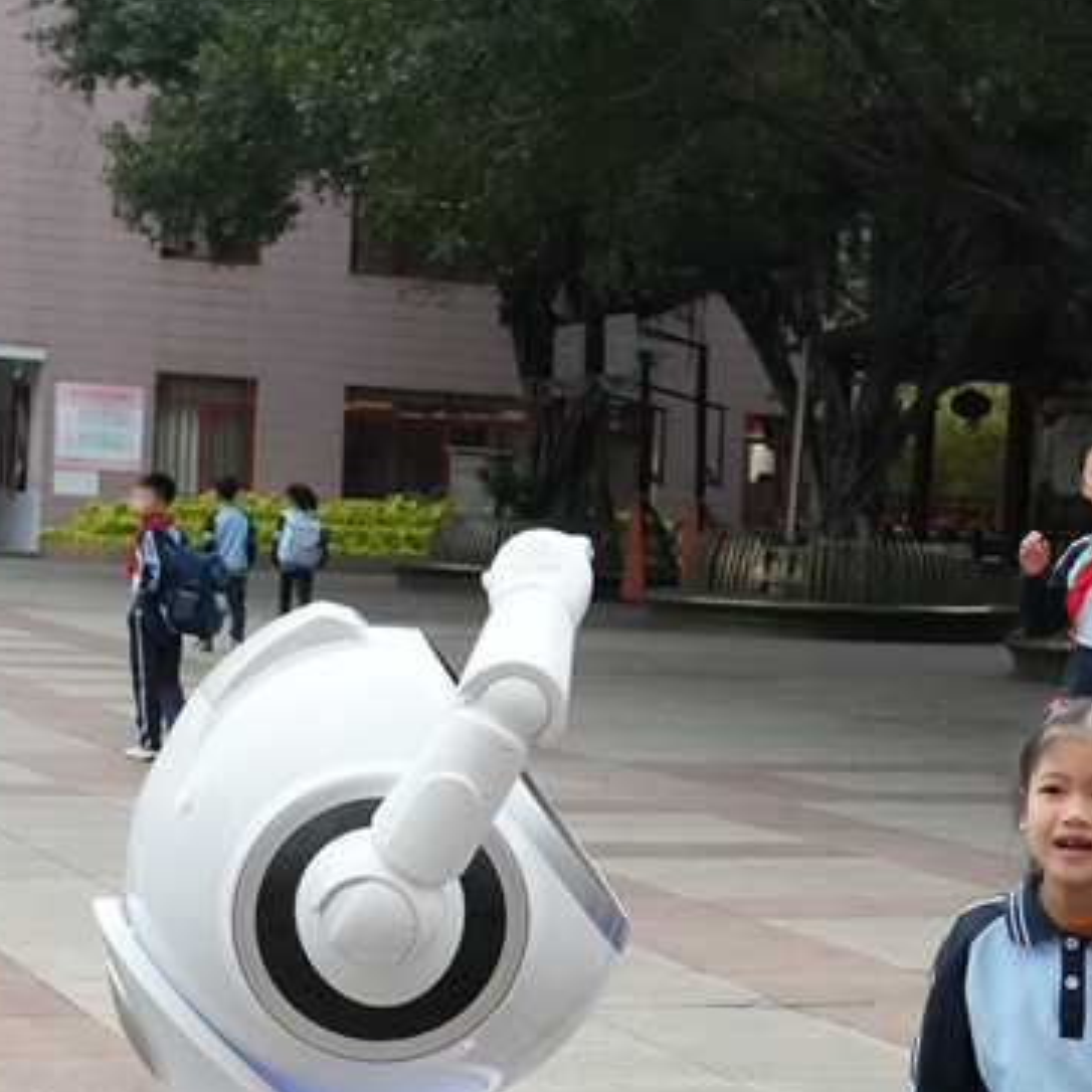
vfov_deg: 17.5
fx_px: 3533
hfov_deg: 16.9
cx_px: 1255
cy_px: 816
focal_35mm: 99
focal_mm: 33
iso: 8000
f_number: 6.3
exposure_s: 1/1000
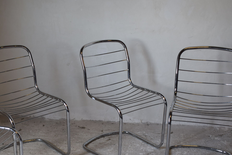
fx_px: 373
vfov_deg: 23.2
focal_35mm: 58
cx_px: 68
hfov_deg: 34.1
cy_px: 117
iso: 400
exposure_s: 1/60
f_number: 4
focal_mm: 23
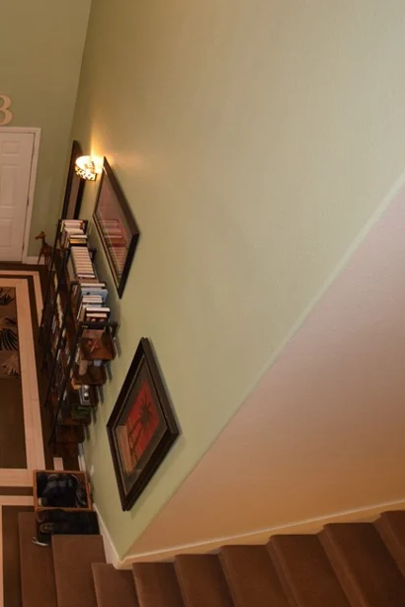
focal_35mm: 25
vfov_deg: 71.5
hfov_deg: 42.7
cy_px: 305
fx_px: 421
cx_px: -17
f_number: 4.5
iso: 800
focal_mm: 10
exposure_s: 1/80
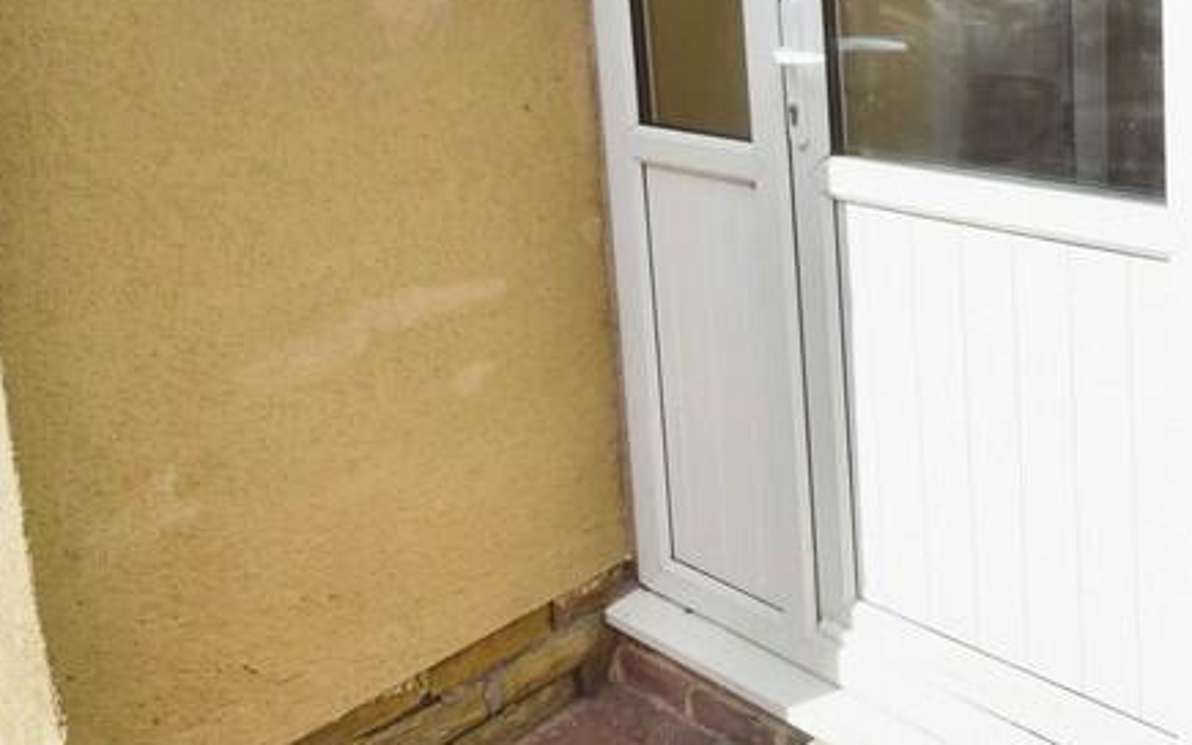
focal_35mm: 36
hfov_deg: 49.2
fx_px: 1170
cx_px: 1033
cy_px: 84
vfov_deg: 33.6
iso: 220
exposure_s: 1/500
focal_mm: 10
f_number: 11
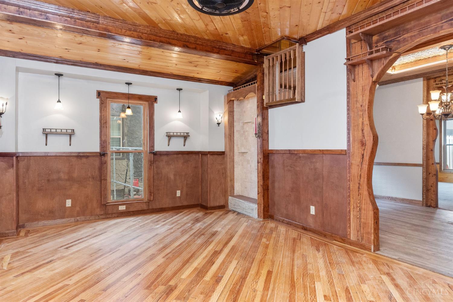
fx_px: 277
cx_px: 226
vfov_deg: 57.2
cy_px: 151
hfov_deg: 78.6
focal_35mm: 22
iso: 1000
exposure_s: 1/200
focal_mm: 22
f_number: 5.6
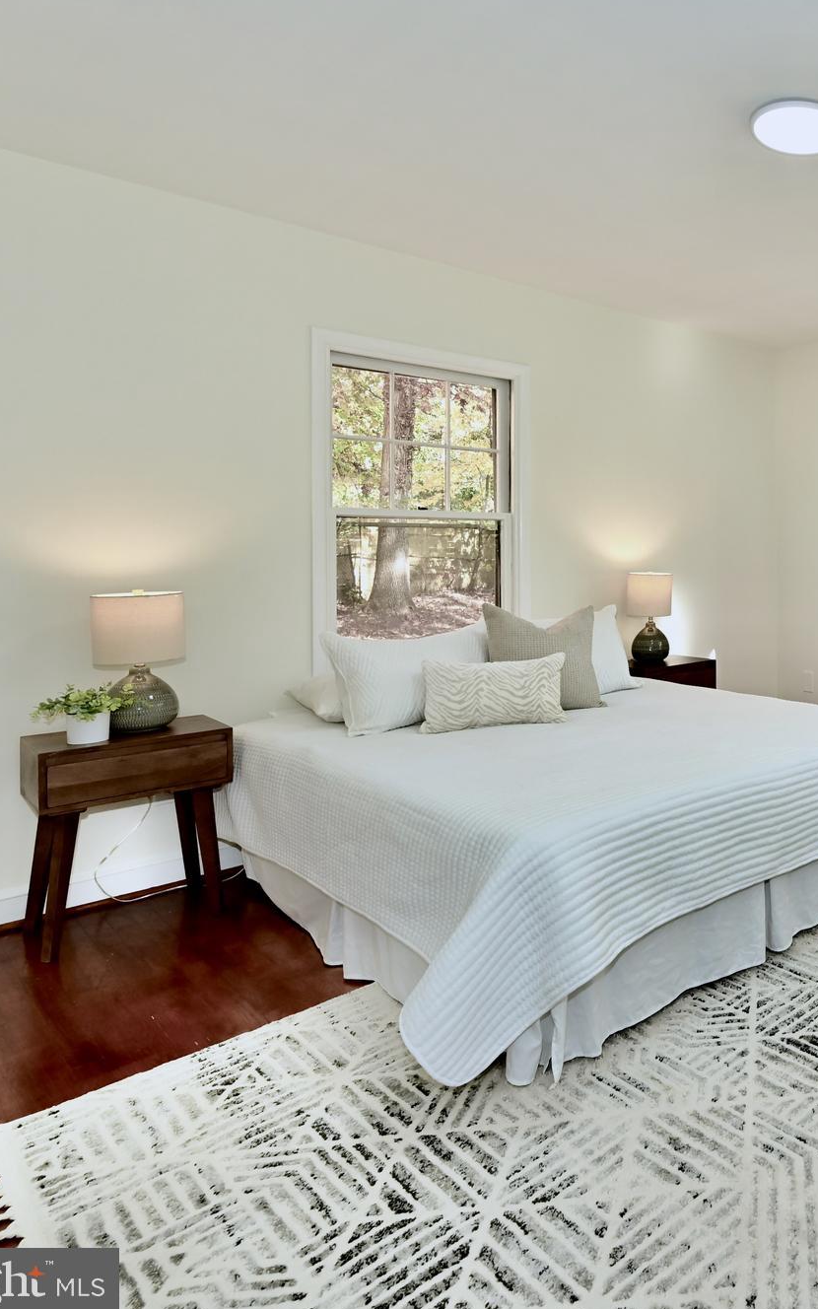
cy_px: 647
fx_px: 785
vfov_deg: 79.6
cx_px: 910
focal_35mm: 22
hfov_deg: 42.6
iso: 800
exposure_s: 1/60
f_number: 7.1
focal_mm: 14
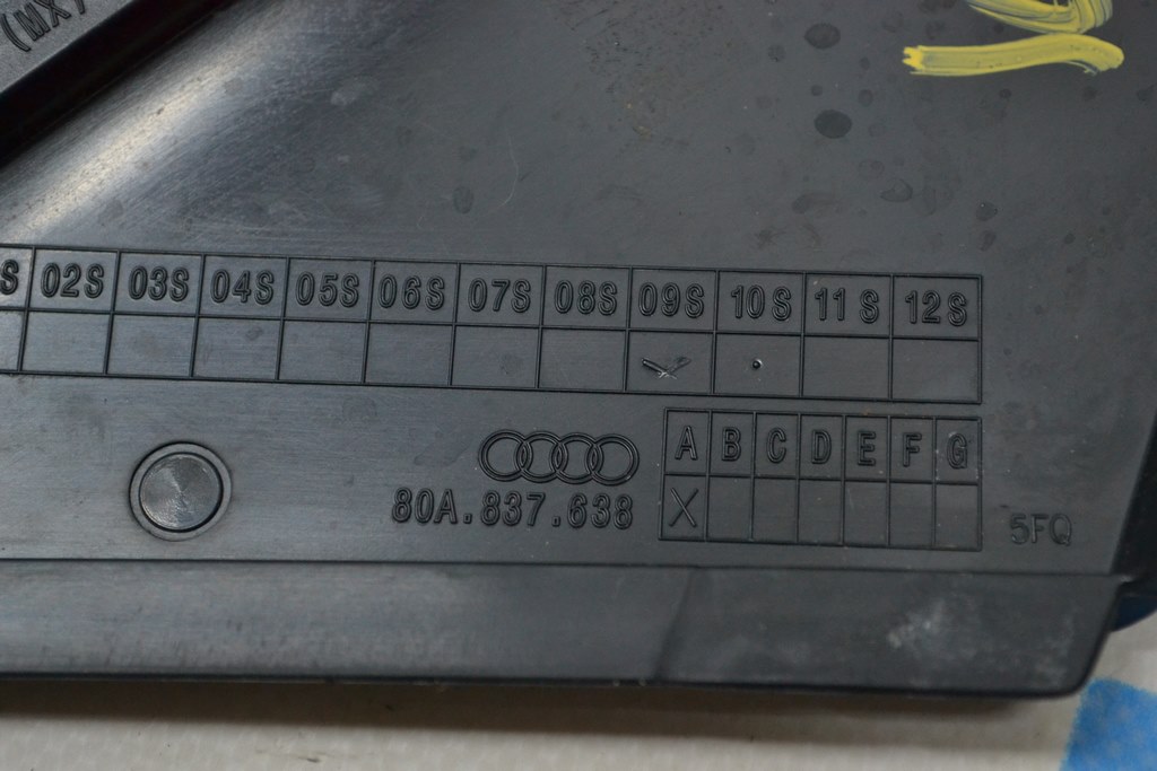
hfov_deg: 24.6
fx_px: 2652
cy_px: 386
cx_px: 578
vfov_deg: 16.6
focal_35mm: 82
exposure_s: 1/250
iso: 1600
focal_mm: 55
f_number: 5.6
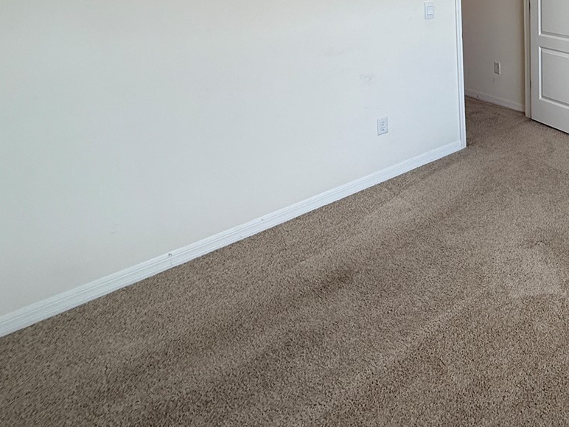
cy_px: 16
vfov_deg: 42.7
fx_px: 477
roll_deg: +1.0
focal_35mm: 29
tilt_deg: -6.4
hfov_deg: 50.7
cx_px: 559
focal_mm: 2.22
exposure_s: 1/120
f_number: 2.2
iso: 64
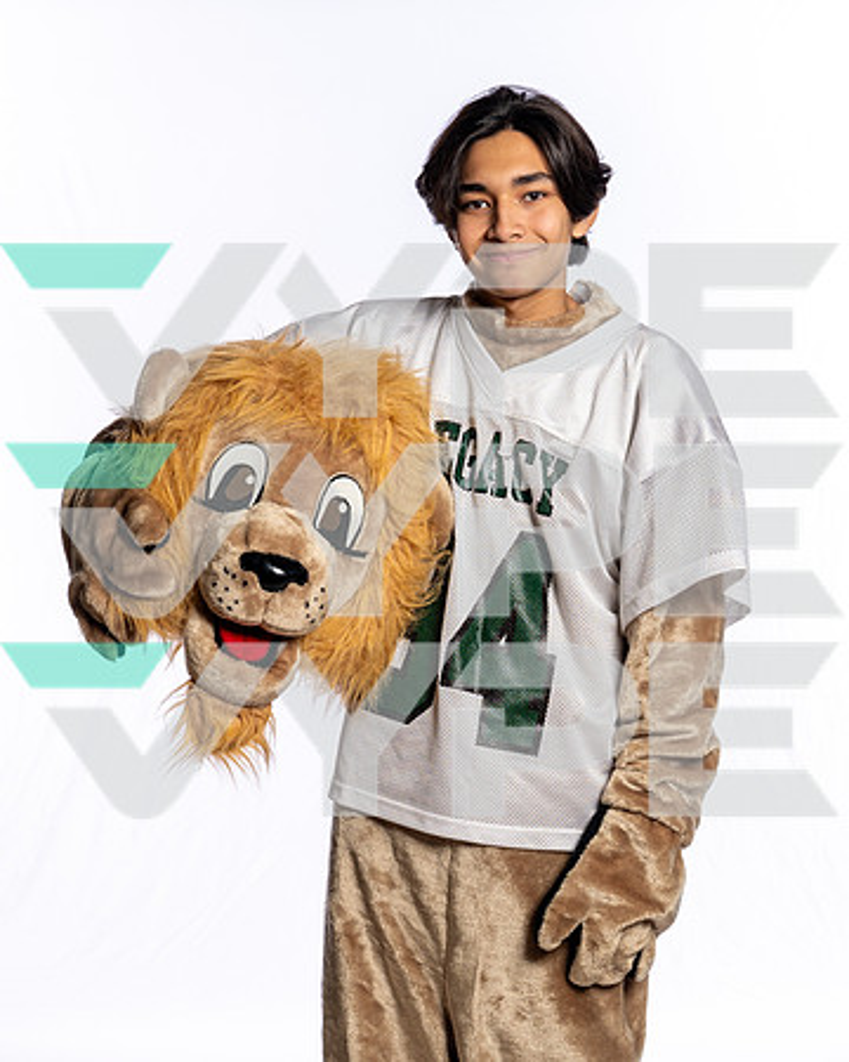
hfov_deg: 19.4
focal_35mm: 79
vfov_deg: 24.2
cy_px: 531
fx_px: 2476
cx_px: 482
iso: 125
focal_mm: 56
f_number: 8
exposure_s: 1/250
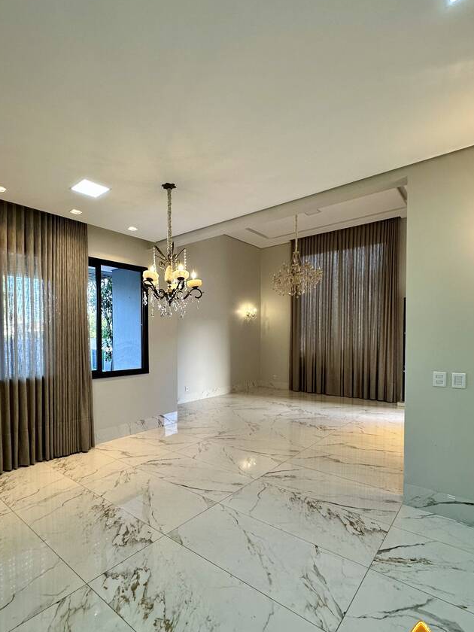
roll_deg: -0.6
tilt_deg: +0.5
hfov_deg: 71.1
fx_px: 329
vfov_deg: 87.5
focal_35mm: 18
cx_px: 200
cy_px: 347
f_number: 2.2
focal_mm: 2.22
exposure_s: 1/120
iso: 160
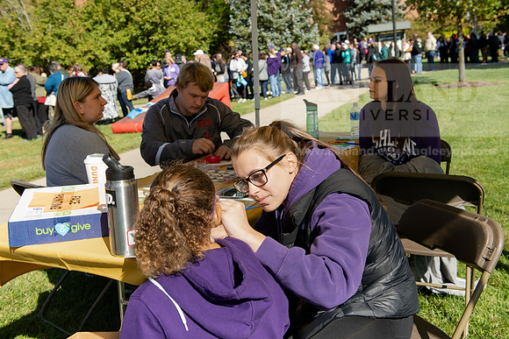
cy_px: 170
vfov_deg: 35.1
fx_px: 537
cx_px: 254
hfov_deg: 50.7
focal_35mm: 38
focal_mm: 38
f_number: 7.1
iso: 400
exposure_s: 1/1000
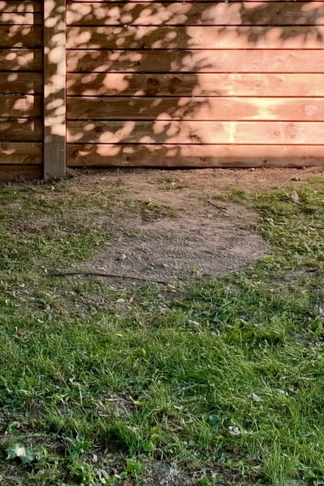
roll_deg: +0.6
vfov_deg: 23.4
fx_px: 1147
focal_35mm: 85
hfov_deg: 15.8
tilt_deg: -4.5
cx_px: 3
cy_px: 62
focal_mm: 4.25
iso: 25
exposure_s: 1/122
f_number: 1.8
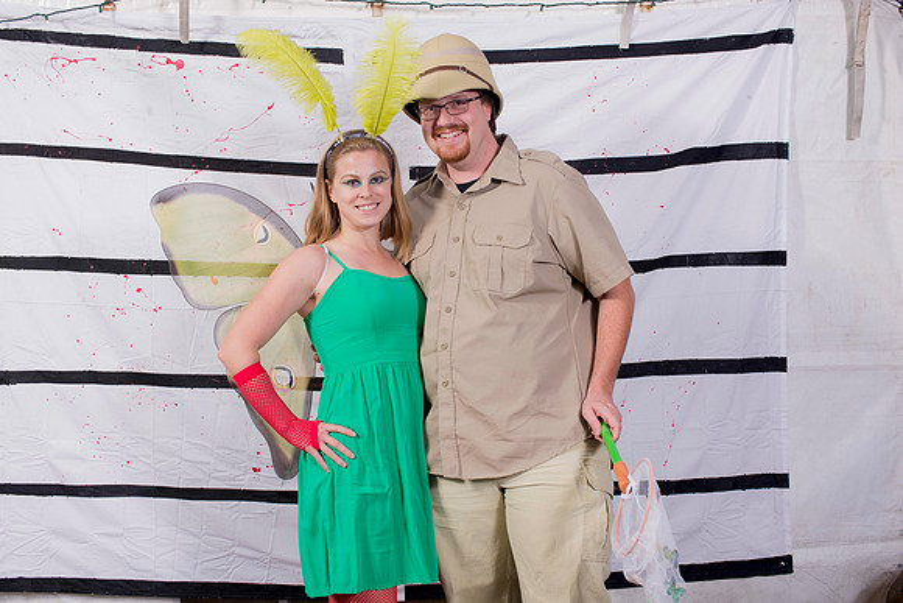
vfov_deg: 27.0
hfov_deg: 39.6
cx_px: 452
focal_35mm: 50
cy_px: 302
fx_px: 1254
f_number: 9
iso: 640
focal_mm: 50
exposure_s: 1/100
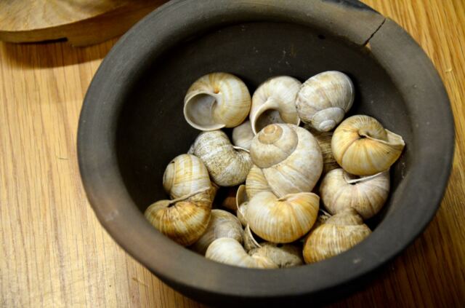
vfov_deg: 12.1
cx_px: 232
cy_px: 154
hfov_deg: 18.2
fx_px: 1449
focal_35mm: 112
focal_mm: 75
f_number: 5
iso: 1600
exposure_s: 1/80
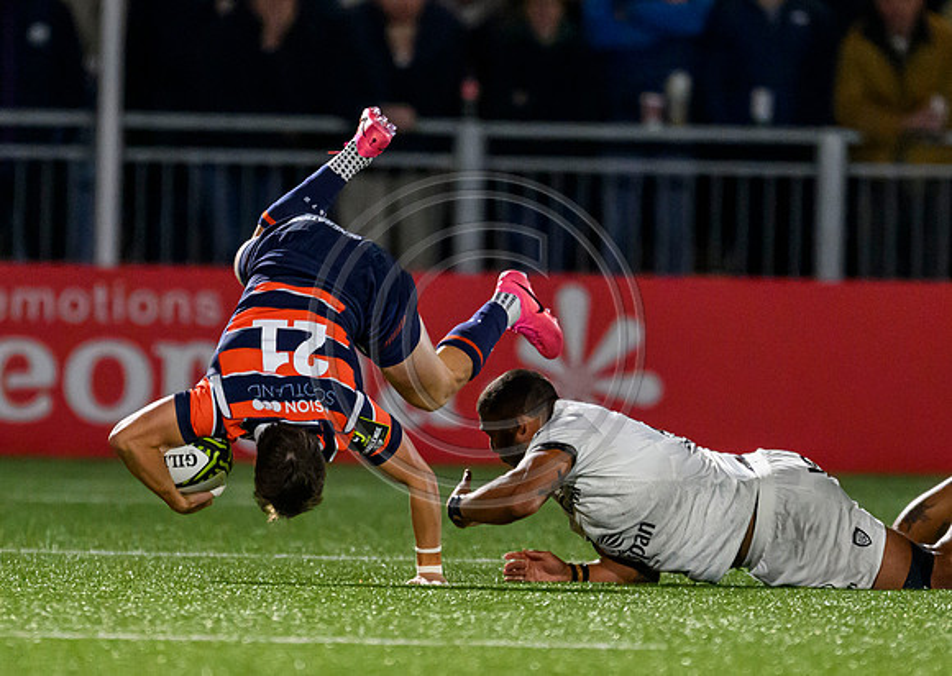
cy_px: 366
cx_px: 525
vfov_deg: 1.2
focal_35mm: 1181
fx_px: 31877
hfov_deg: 1.7
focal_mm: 560
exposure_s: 1/1250
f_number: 4
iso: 8000
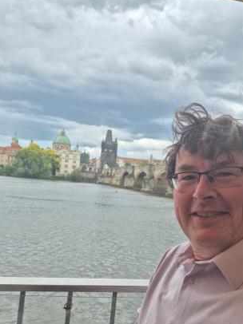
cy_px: 185
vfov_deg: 53.8
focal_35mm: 34
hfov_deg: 41.4
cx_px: 153
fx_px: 319
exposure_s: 1/1018
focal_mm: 5.4
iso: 25
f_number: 1.8
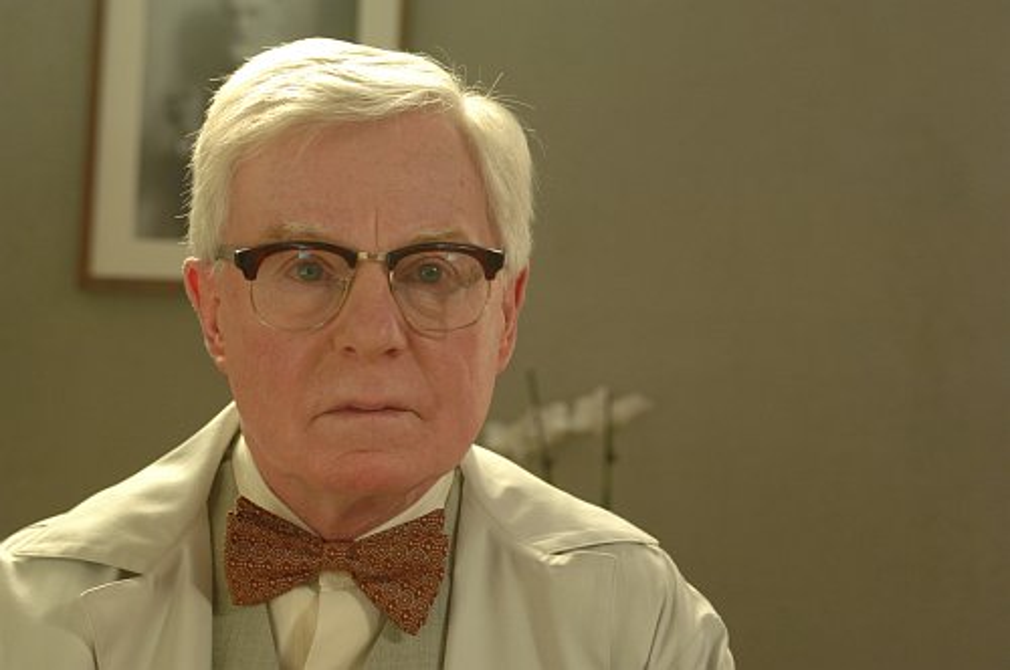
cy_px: 335
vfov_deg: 21.5
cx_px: 505
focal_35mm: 63
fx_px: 1765
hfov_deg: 31.9
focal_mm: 42
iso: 400
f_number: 3.5
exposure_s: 1/50
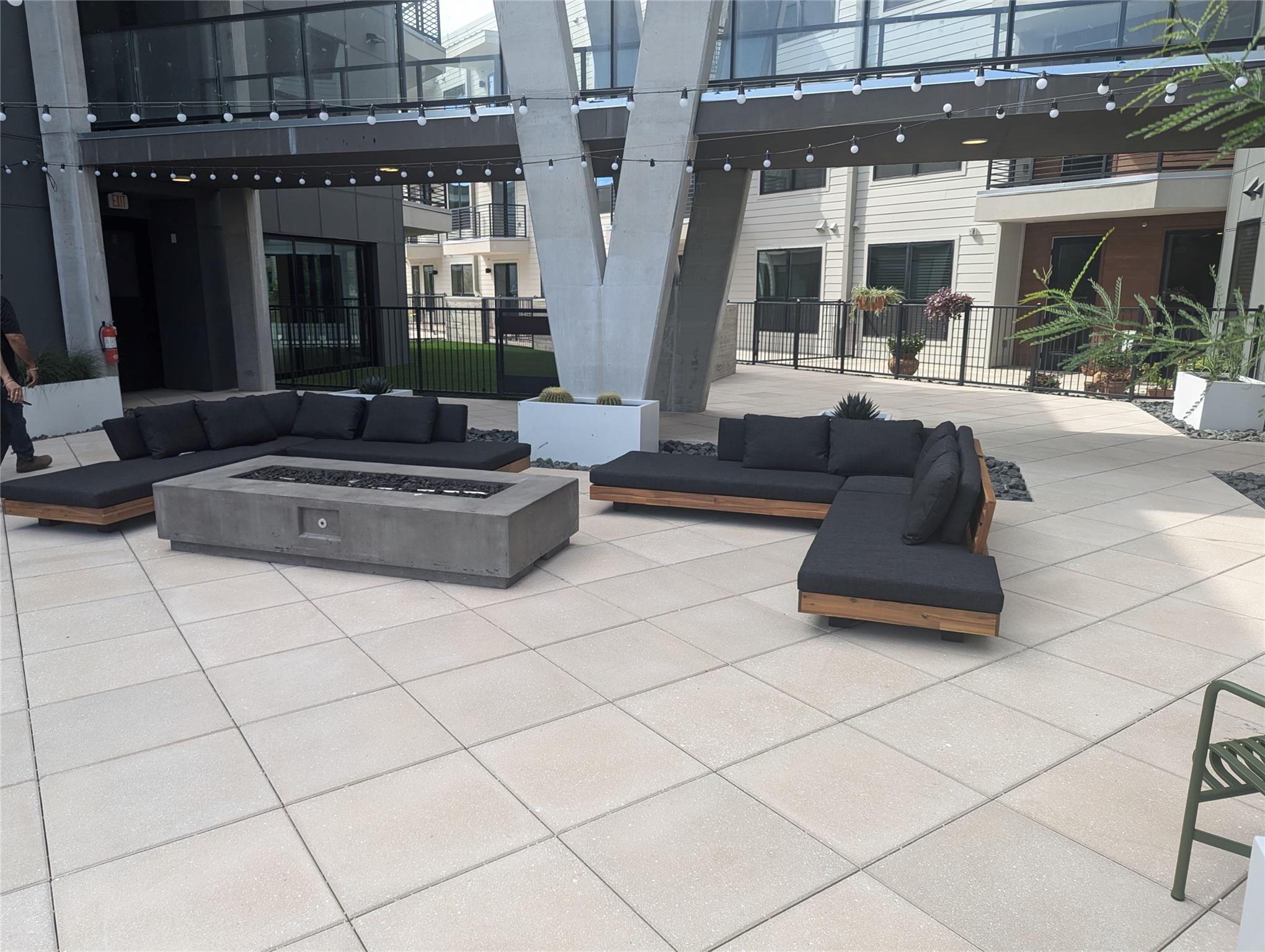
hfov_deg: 71.5
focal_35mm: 24
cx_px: 632
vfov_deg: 56.9
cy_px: 476
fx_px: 878
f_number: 1.85
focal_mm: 6.81
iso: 49
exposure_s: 1/906
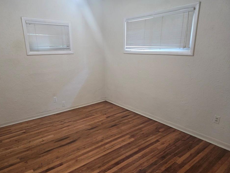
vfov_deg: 54.8
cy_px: 94
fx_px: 166
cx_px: 106
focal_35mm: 25
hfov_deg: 69.3
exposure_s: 1/120
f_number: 1.8
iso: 640
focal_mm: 5.4
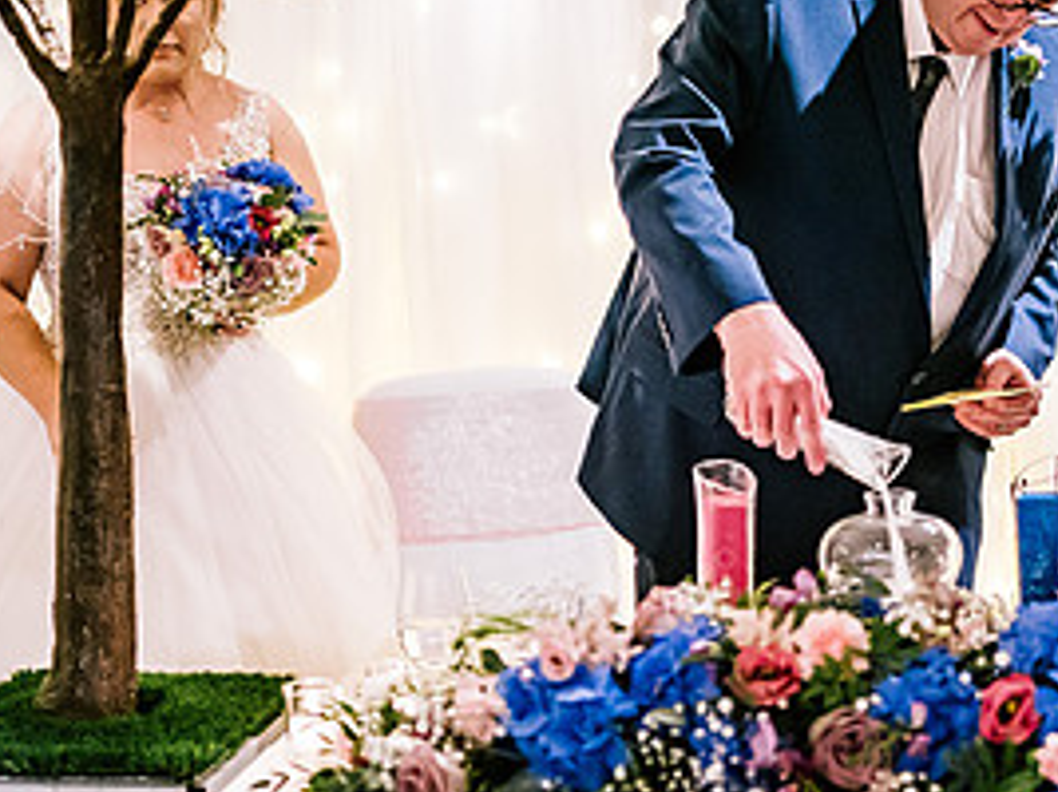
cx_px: 849
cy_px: 176
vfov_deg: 19.5
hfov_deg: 25.5
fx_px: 2291
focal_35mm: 75
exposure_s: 1/250
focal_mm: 35
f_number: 1.4
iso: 2500
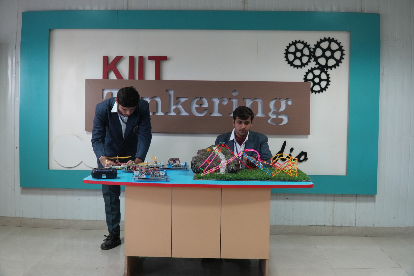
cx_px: 207
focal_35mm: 37
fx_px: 426
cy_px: 138
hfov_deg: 51.9
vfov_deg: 36.0
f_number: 5.6
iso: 1000
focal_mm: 25
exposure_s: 1/20
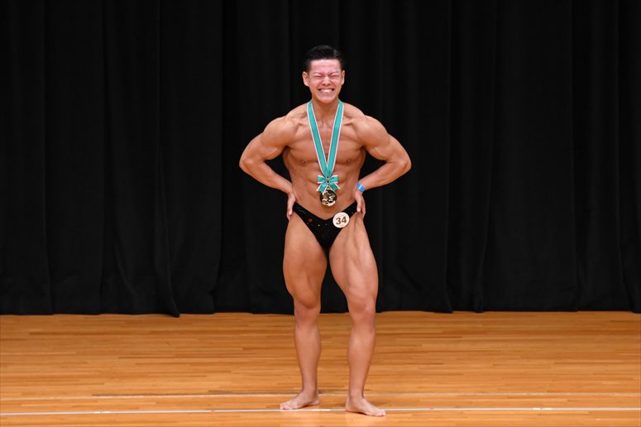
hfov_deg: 7.2
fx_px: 5072
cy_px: 214
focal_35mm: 285
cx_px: 320
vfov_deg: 4.8
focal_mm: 190
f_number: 5.6
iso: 3200
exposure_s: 1/400
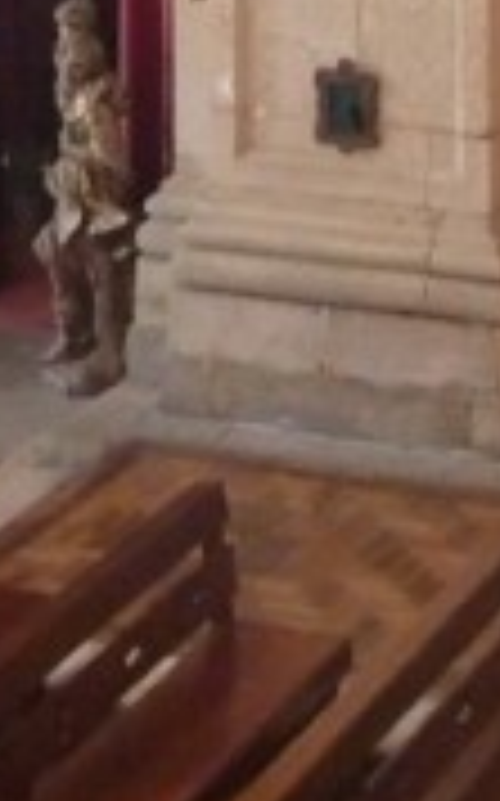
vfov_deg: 13.3
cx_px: 446
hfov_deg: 9.1
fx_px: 3123
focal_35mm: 143
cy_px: -585
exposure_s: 1/13
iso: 400
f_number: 3.3
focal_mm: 4.1
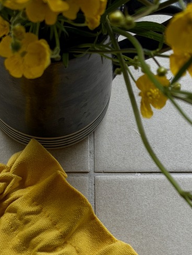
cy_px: 204
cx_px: 68
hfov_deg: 12.6
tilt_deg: -73.9
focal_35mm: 117
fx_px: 865
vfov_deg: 16.7
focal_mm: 6.76
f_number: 1.78
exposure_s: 1/333
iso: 80
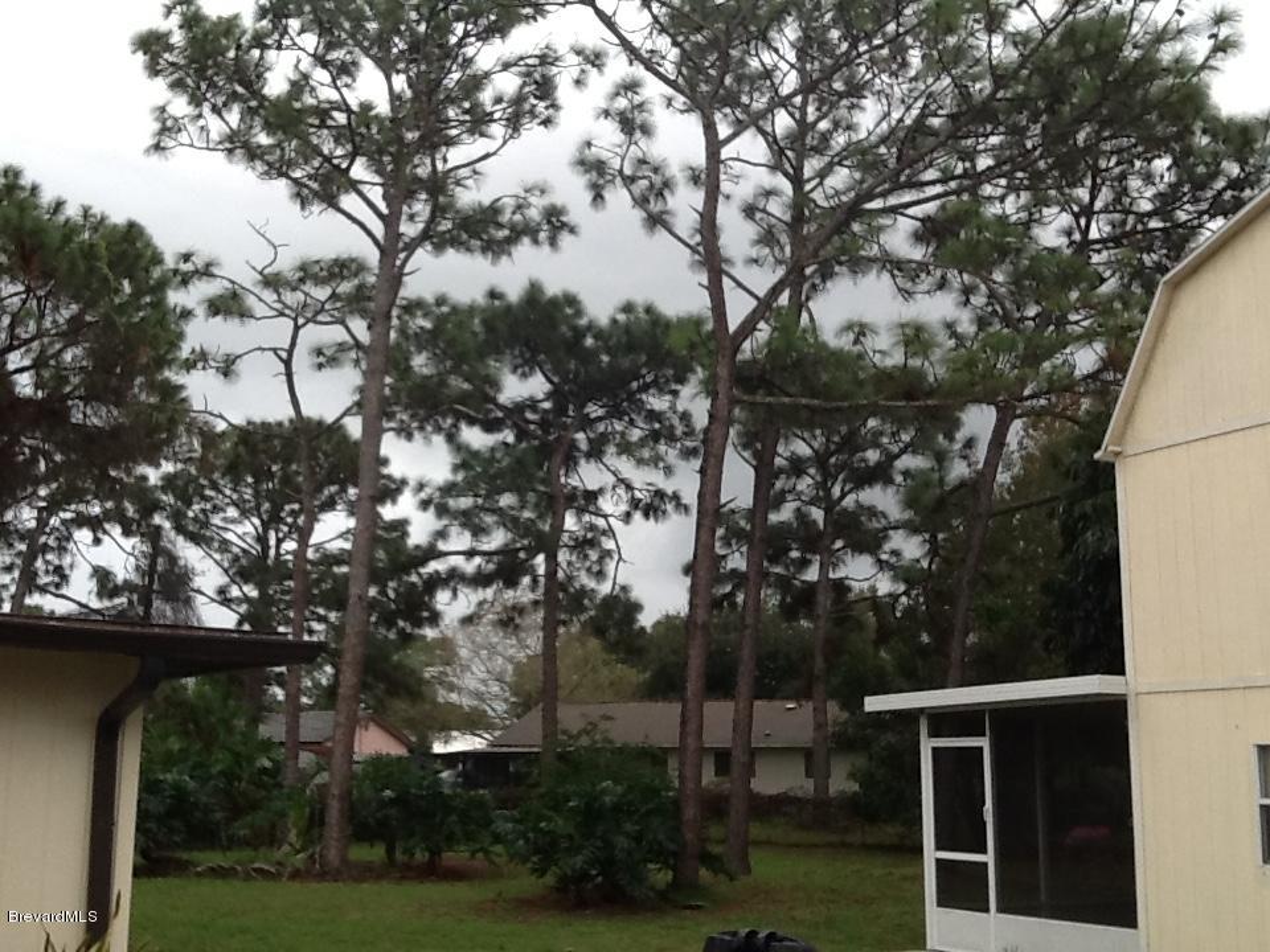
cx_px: 635
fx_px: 1614
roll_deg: -0.6
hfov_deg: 42.9
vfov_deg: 32.9
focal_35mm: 44
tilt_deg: +9.9
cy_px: 476
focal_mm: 2.03
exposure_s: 1/330
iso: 40
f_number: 2.4
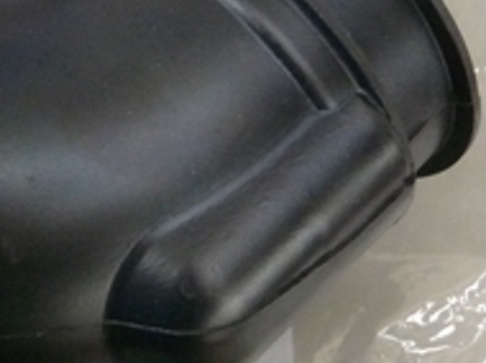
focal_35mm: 108
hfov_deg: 16.3
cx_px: -281
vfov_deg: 13.7
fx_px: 1514
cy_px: 135
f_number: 3
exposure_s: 1/30
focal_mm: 5.8
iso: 400
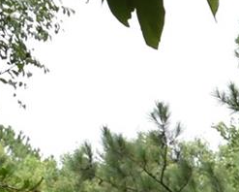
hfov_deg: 7.2
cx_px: 637
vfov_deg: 6.1
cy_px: 466
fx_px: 1734
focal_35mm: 245
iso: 320
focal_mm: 21
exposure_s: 1/250
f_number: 8
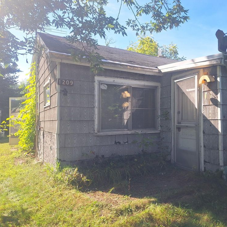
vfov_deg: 57.3
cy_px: 112
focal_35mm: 28
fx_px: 208
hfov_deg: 56.3
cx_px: 148
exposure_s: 1/1208
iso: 40
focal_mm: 5.54
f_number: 1.8
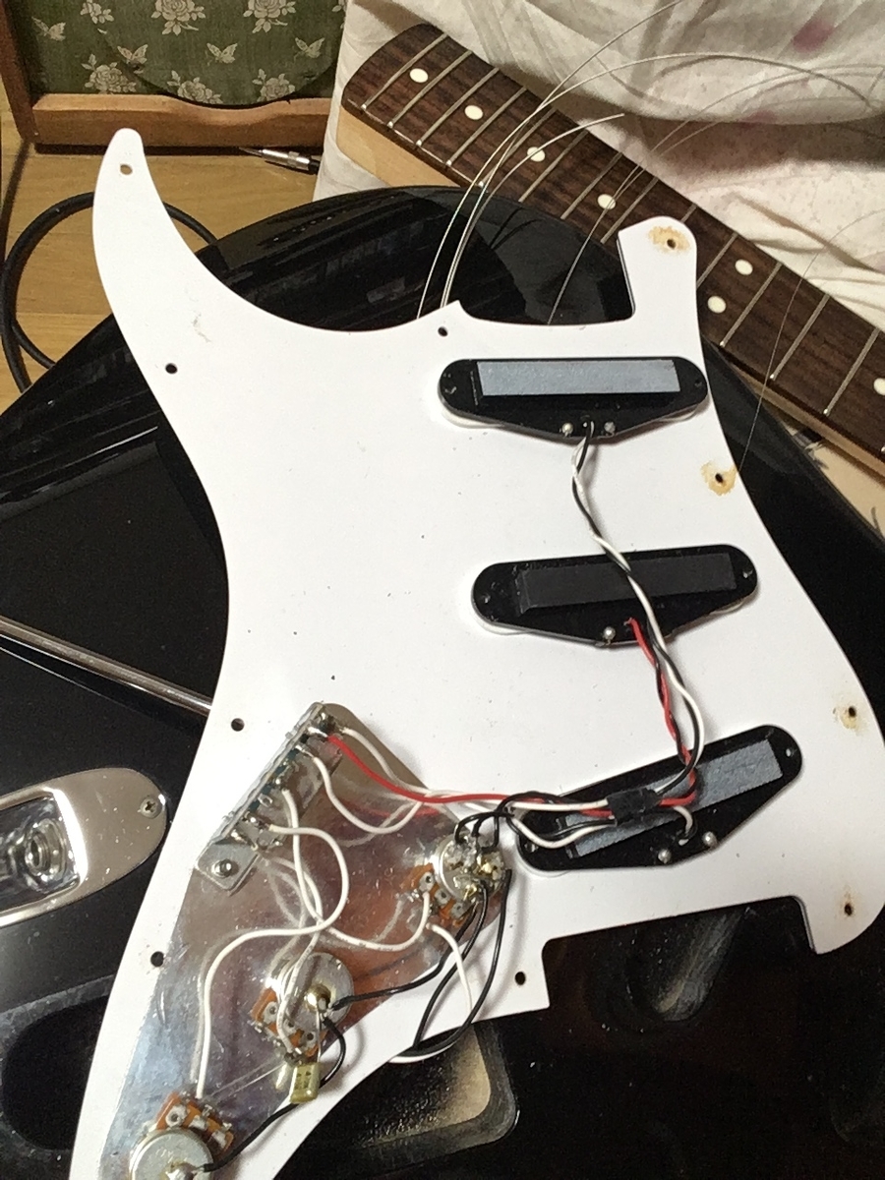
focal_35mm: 31
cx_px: 442
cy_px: 590
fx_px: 1057
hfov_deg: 45.4
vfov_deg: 58.4
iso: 160
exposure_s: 1/30
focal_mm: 2.15
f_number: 2.4
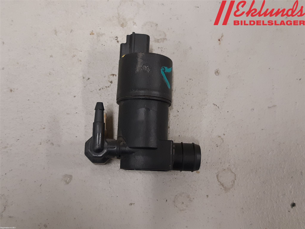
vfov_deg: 53.1
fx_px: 229
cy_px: 114
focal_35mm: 26
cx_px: 152
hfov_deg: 67.3
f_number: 1.7
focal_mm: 3.93
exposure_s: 1/50
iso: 160
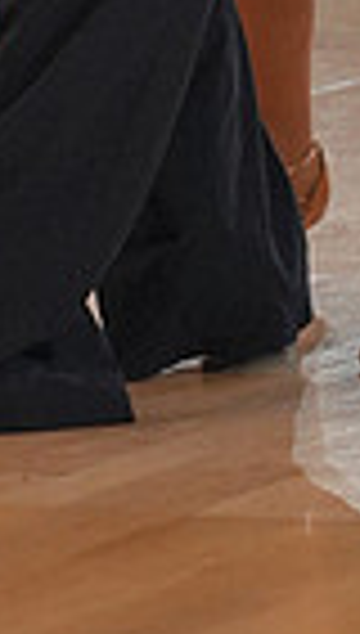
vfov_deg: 4.2
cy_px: -553
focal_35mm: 507
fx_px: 8548
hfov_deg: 2.4
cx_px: 173
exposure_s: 1/500
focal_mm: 79
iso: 1600
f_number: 3.5
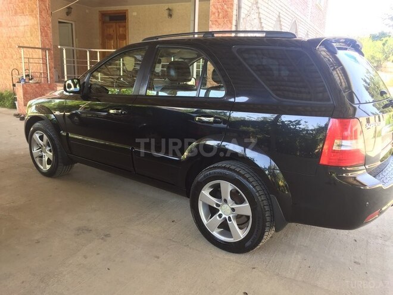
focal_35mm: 29
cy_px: 148
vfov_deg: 48.2
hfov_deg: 61.7
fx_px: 329
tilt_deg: -11.4
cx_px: 196
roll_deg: -2.5
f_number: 2.2
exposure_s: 1/50
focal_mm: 4.15
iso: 40
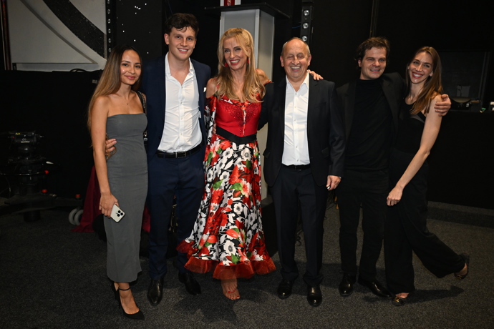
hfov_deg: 65.5
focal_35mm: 28
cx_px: 247
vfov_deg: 46.4
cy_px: 164
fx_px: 384
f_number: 5
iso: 2500
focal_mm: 28
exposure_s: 1/125
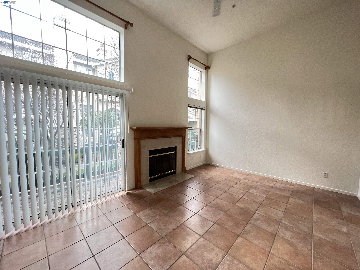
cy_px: 135
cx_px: 180
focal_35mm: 13
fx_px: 135
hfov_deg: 106.2
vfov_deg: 89.9
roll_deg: +0.4
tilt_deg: -4.3
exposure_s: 1/120
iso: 160
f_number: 1.8
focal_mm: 1.57
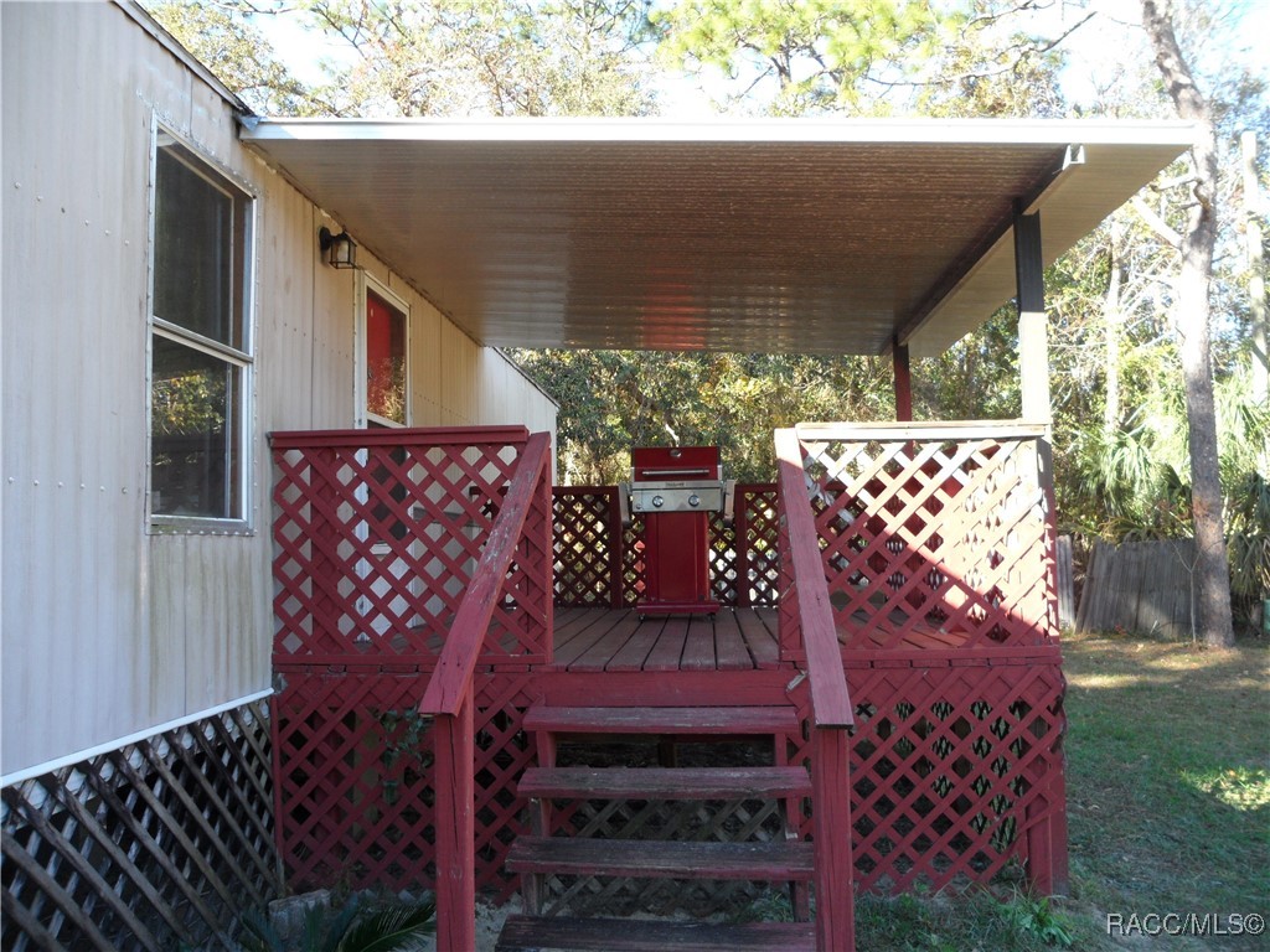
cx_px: 635
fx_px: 991
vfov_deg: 51.4
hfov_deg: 65.3
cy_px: 476
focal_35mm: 27
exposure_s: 1/90
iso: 80
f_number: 3.5
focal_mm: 4.9
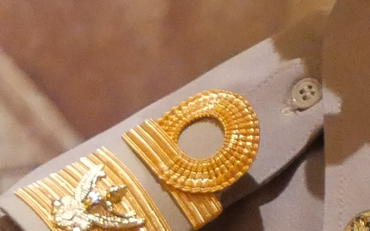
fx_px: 8329
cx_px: 618
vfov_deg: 1.6
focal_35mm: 826
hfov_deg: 2.5
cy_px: -66
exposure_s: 1/100
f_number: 5.6
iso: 3200
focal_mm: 60
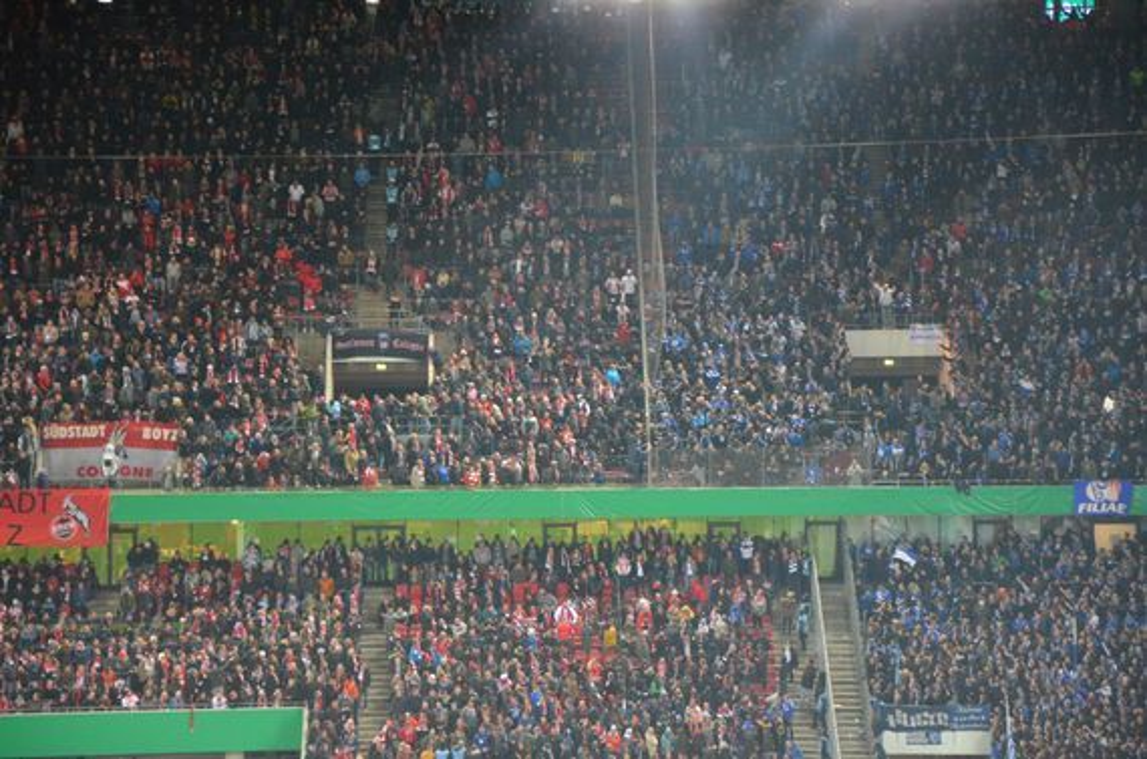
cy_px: 380
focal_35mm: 158
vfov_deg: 8.7
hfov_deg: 13.1
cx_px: 574
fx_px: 5006
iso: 3200
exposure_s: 1/100
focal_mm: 105
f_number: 5.6
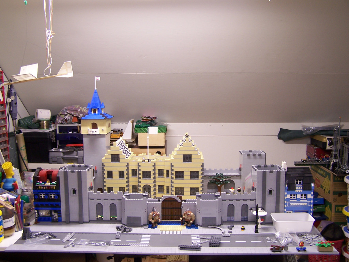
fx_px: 383
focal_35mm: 38
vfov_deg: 37.7
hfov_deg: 49.0
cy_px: 131
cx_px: 174
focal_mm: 6.3
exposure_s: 1/6
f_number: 2.8
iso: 80
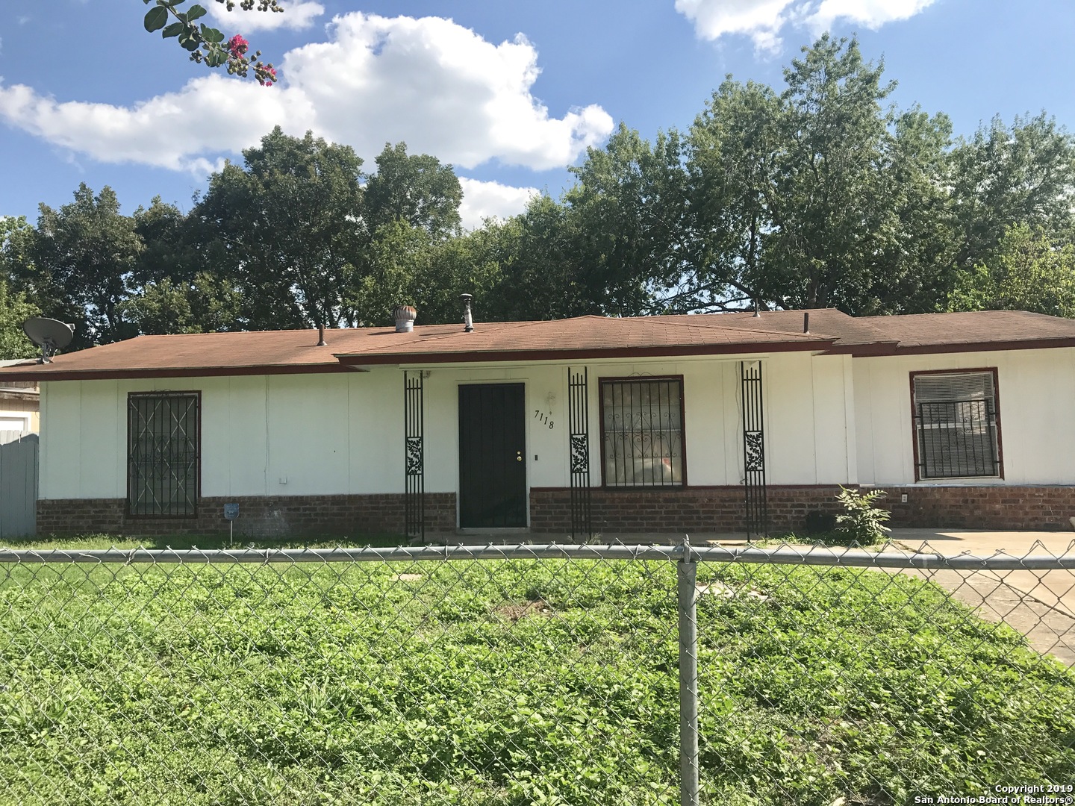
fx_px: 870
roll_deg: +1.2
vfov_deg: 49.7
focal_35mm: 28
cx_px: 538
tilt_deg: +2.8
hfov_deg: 63.4
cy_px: 403
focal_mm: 3.99
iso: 20
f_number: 1.8
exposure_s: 1/1880
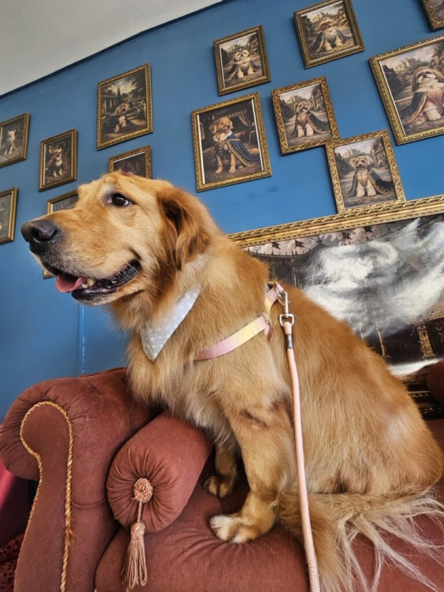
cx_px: 222
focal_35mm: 13
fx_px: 222
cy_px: 296
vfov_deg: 106.2
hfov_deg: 89.9
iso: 125
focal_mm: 2.2
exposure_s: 1/77.4
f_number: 2.2
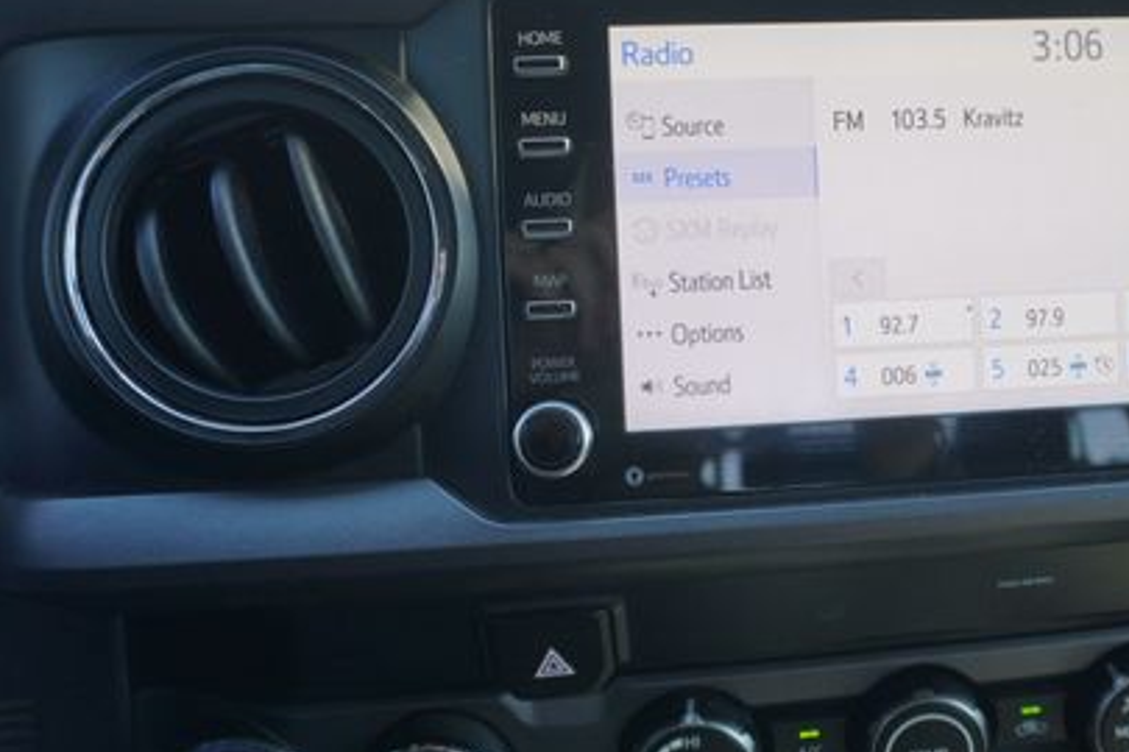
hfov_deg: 48.1
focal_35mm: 38
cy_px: 292
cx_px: 889
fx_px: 1192
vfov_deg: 34.9
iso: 160
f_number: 4
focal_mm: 16
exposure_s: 1/60
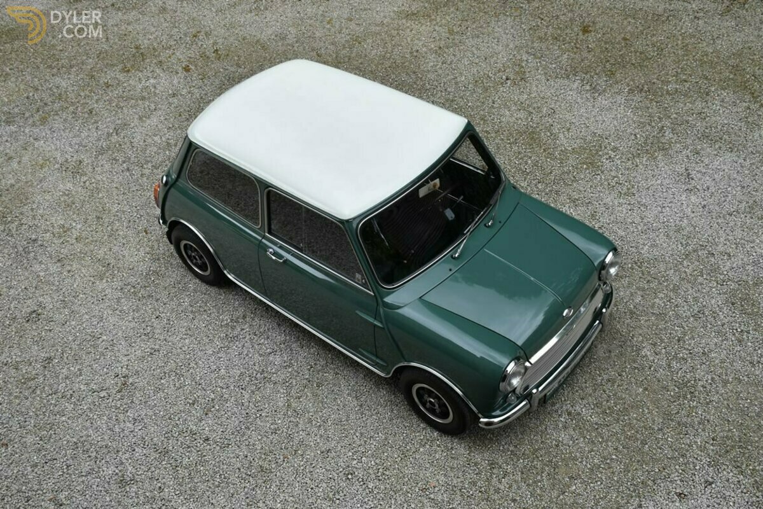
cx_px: 382
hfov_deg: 55.1
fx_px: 731
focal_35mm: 34
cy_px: 254
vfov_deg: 38.4
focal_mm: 23
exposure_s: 1/250
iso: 200
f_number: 5.6
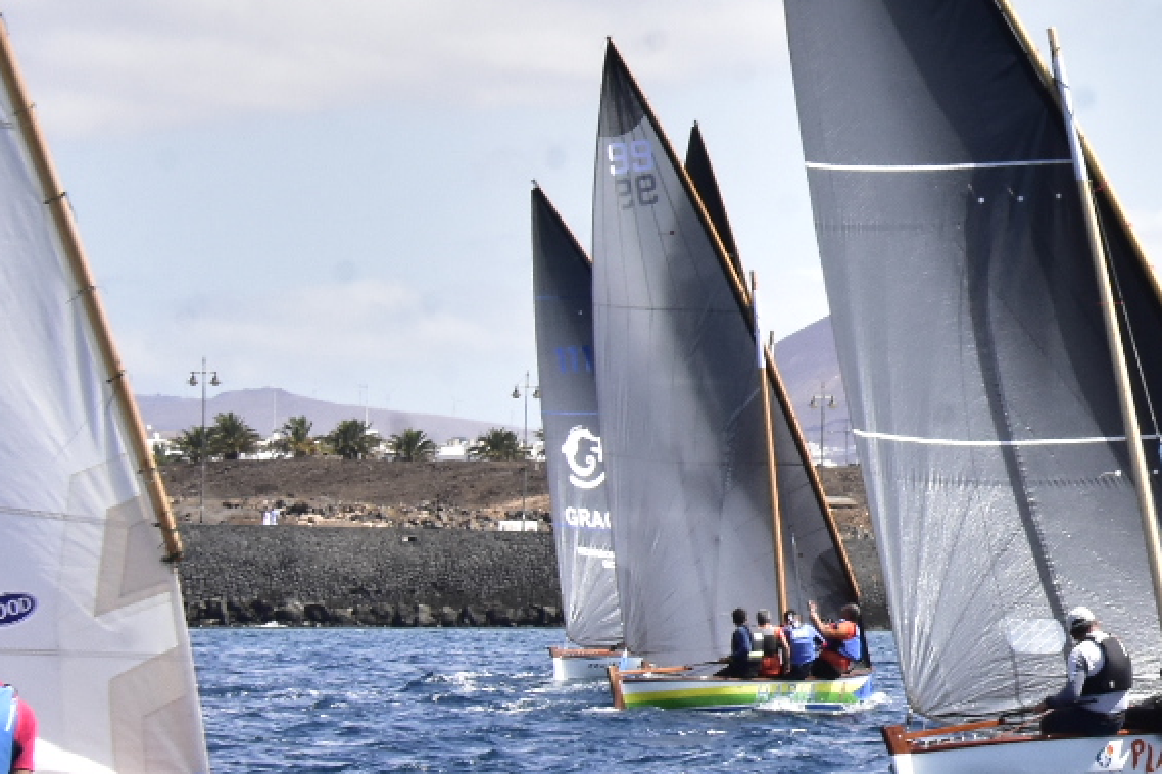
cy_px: 174
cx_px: 1517
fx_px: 7163
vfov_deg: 6.2
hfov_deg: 9.1
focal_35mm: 222
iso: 800
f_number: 13
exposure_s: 1/400
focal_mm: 52
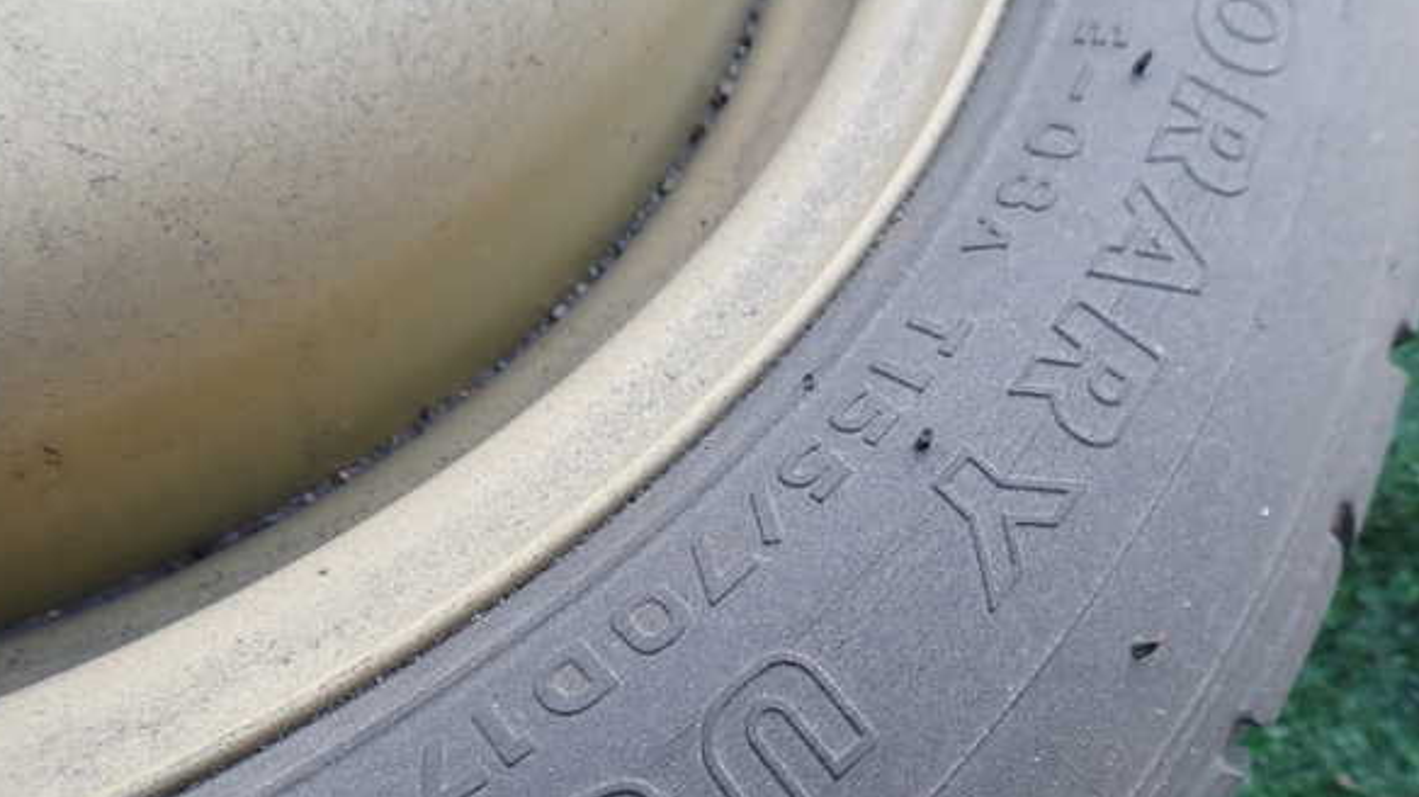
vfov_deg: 41.3
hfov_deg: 67.9
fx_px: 1053
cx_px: 695
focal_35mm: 28
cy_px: 476
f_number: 2.8
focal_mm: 4.5
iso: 100
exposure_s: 1/160
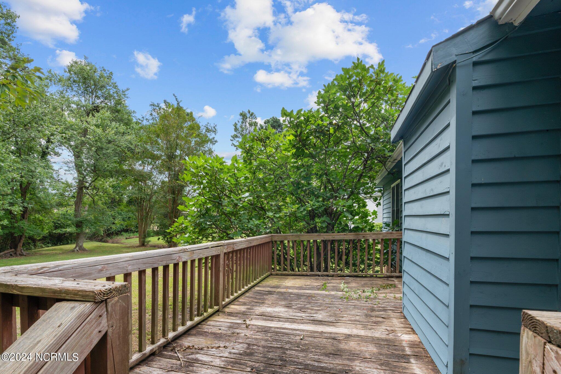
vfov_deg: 73.7
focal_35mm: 16
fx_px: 249
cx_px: 280
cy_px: 187
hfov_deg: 96.7
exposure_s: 1/125
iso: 400
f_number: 10
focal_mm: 16
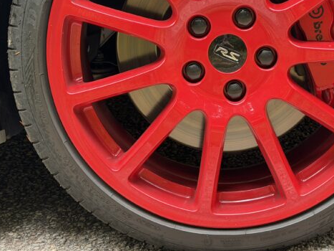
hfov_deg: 24.7
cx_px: 207
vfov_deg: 18.5
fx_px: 762
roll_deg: +1.9
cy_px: 49
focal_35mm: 79
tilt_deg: -7.5
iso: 250
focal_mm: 6.76
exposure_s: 1/60
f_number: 1.78
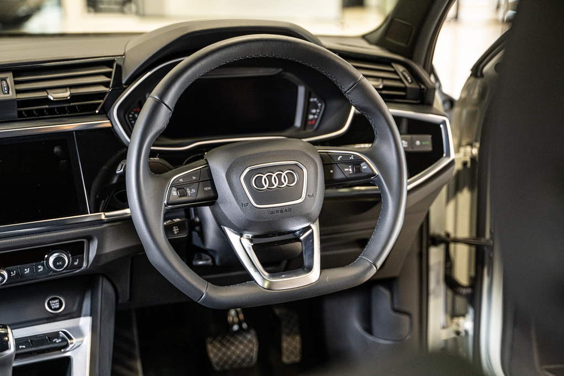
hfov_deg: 39.6
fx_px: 783
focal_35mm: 50
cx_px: 282
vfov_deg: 27.0
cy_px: 188
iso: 1600
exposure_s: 1/160
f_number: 2.8
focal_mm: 50
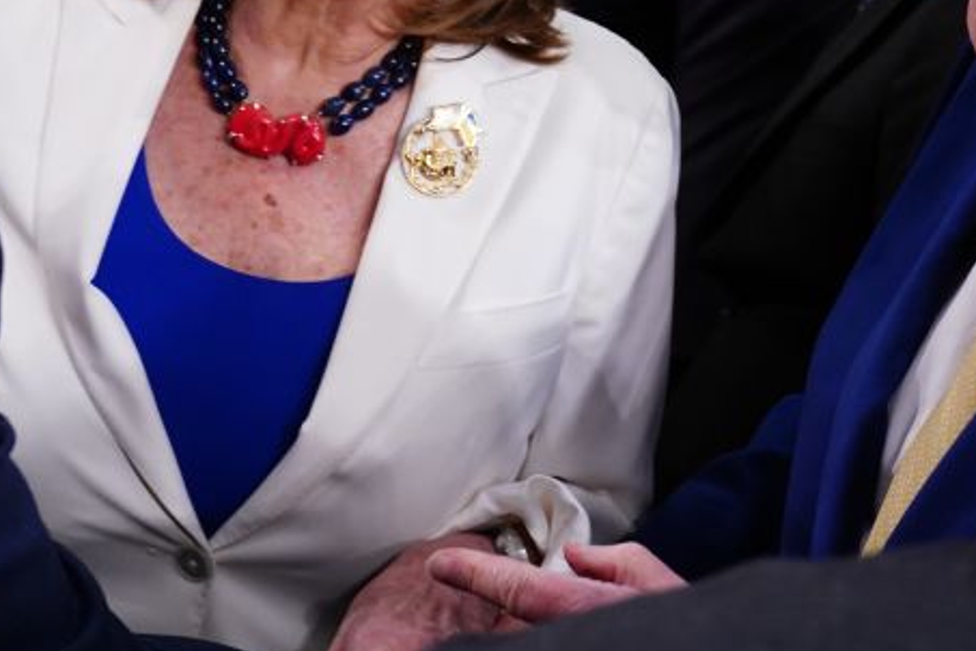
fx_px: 2575
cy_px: -12
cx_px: 595
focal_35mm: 95
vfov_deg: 14.2
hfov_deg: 21.4
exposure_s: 1/400
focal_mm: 42
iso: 3200
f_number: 4
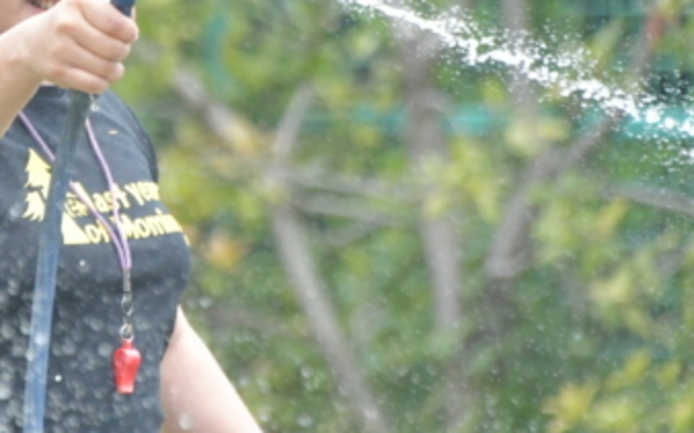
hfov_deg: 2.6
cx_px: 49
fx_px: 15126
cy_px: 101
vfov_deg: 1.6
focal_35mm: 800
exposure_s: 1/2500
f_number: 6.3
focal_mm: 230
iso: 2500
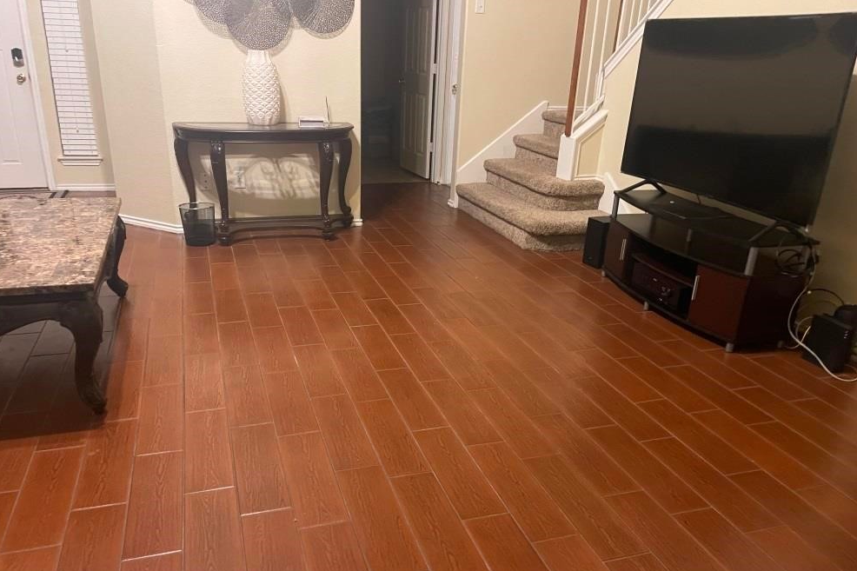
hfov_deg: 67.4
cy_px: 332
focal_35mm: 27
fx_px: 643
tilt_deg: -24.4
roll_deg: -2.9
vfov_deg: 47.7
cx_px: 413
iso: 640
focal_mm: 5.1
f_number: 1.6
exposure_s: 1/30
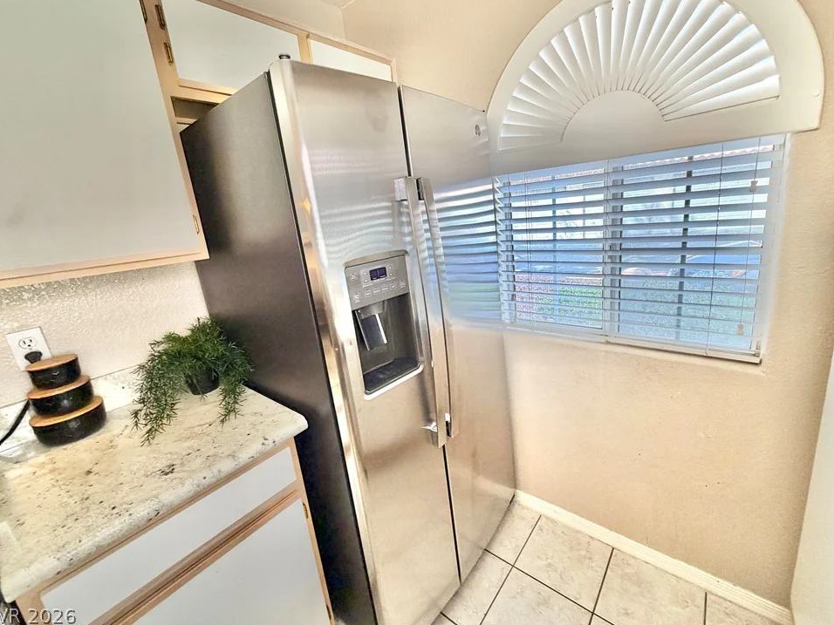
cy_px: 296
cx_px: 427
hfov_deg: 98.2
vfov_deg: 81.7
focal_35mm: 15
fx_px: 361
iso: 160
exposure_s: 1/120
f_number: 2.2
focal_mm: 2.22
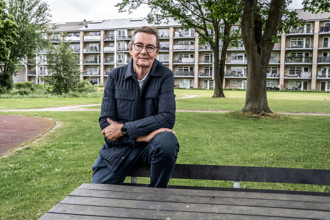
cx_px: 165
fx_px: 321
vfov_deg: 37.9
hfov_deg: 54.4
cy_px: 110
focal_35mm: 35
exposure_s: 1/25
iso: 100
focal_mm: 35
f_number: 3.5
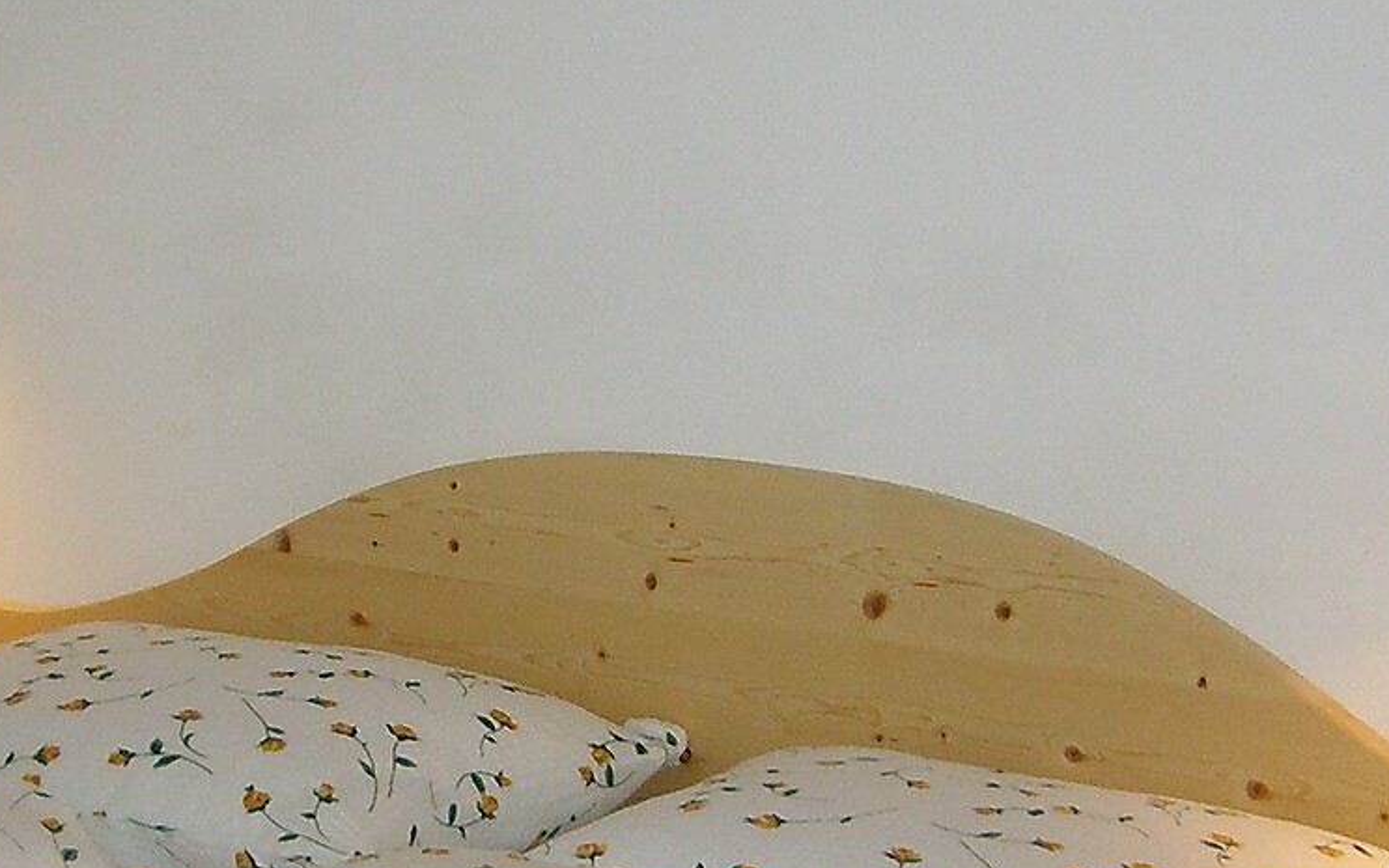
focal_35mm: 104
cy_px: 709
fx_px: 3937
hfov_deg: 19.8
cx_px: 332
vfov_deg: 12.5
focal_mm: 6.2
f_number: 2.7
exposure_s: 1/60
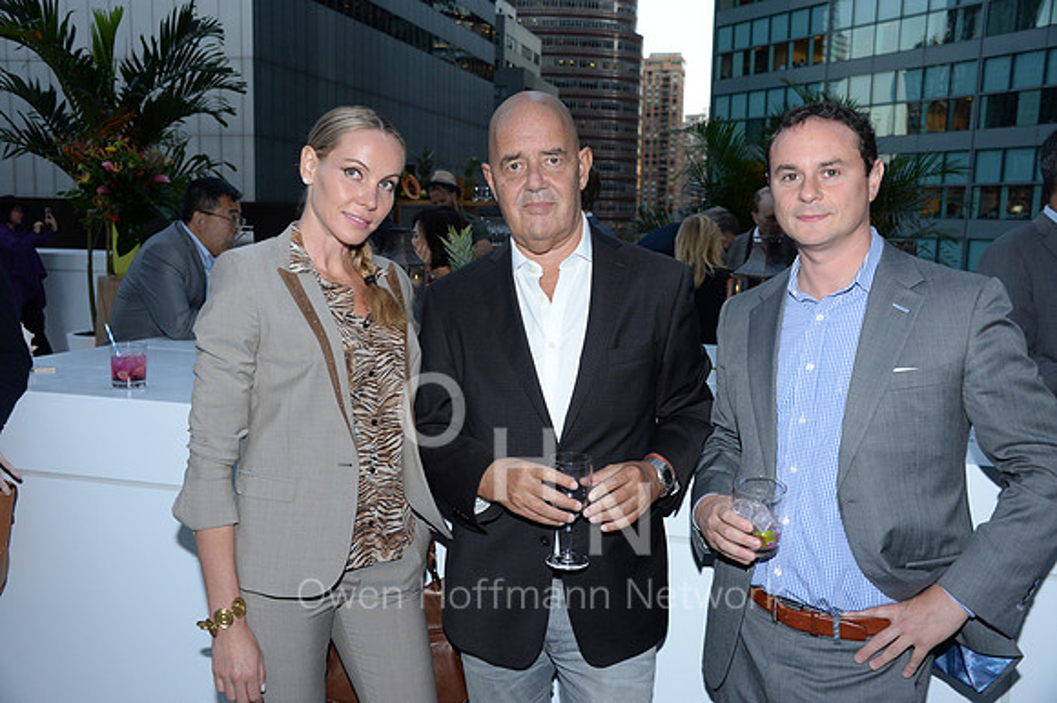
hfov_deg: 54.5
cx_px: 528
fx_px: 1027
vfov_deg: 37.8
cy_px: 352
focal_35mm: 35
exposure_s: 1/250
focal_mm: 35
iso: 1000
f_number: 5.6
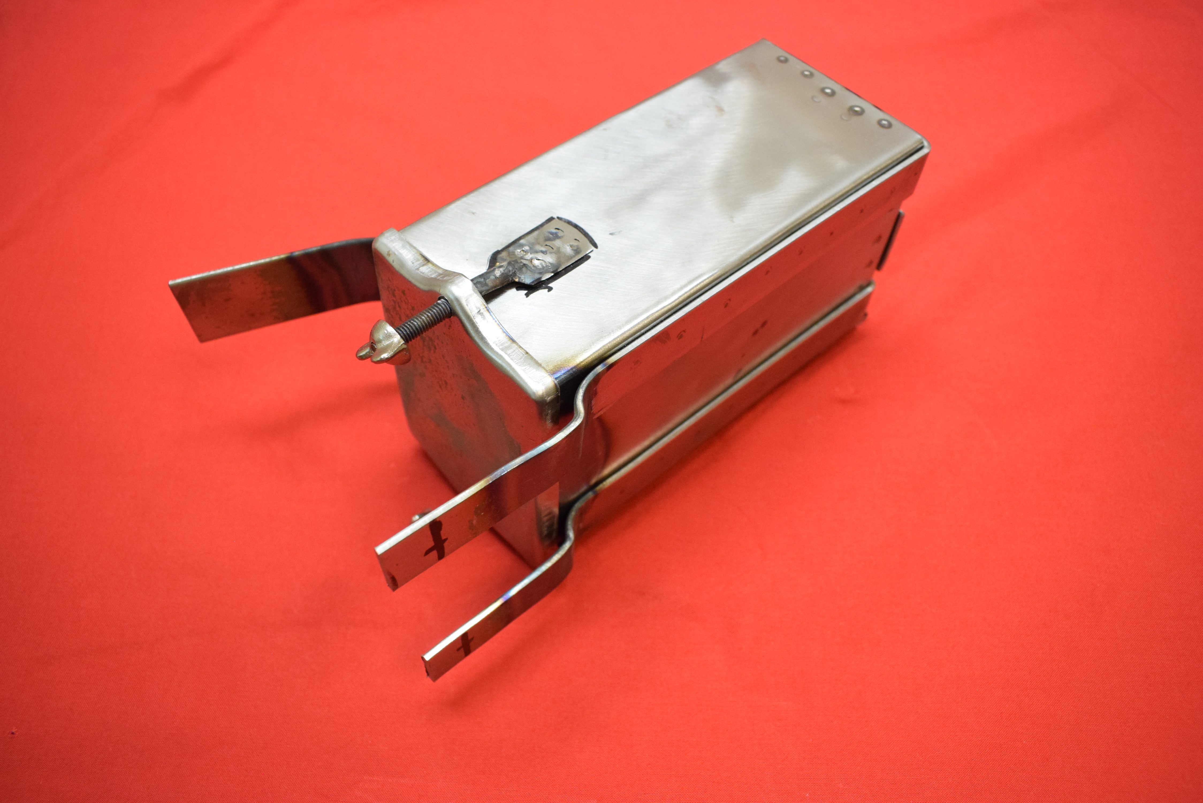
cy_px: 402
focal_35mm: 27
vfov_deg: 48.0
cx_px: 602
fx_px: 902
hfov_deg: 67.4
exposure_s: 1/125
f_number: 5
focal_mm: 18
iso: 2000
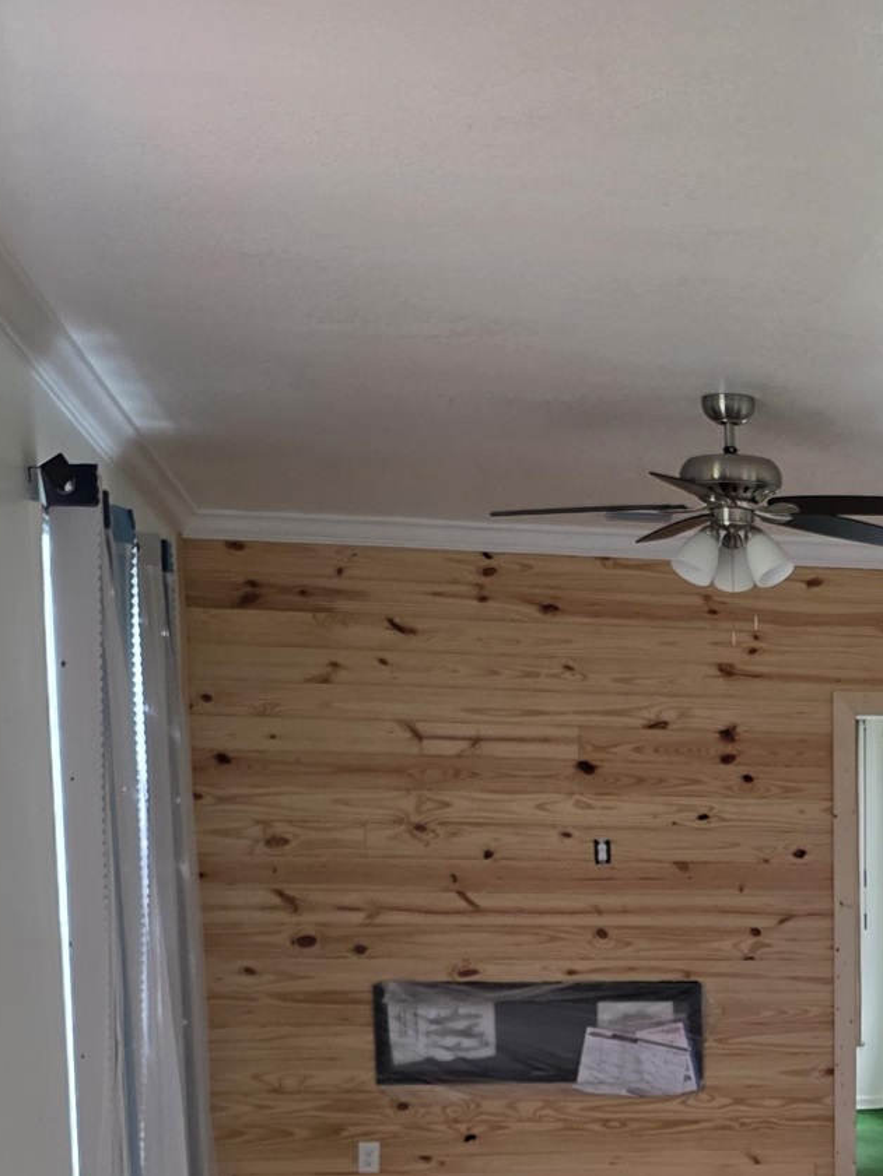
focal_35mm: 63
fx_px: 2142
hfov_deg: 21.8
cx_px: 1020
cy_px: 1128
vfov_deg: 29.1
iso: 160
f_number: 1.7
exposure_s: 1/180
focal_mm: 6.25
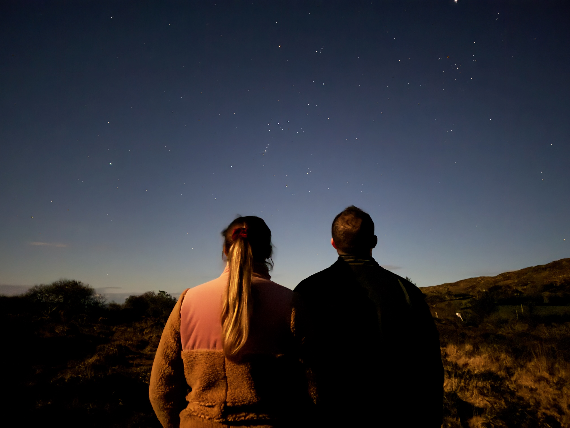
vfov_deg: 56.8
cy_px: 214
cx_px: 285
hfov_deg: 71.6
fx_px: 395
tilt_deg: +10.1
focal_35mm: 24
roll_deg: -1.7
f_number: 1.78
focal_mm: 6.76
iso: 10000
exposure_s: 1/2
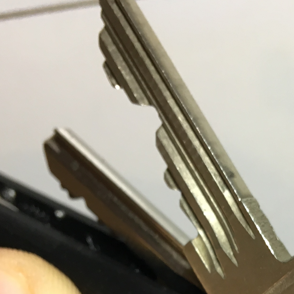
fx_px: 798
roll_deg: +9.4
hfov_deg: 20.4
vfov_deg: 19.7
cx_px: 274
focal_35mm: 83
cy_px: 346
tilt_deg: -33.9
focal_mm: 4.15
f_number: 2.2
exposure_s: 1/33
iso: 80
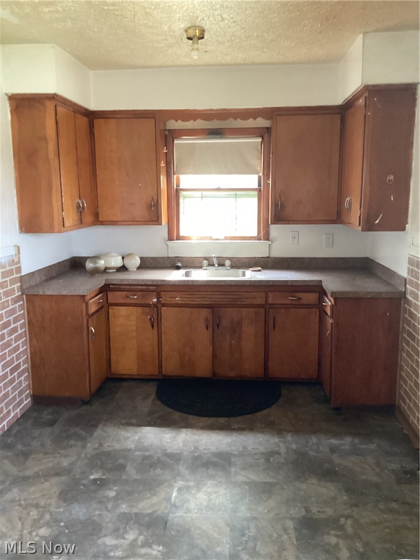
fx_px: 502
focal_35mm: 31
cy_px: 280
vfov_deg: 58.4
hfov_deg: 45.4
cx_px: 210
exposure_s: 1/30
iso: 400
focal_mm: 3.3
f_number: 2.4
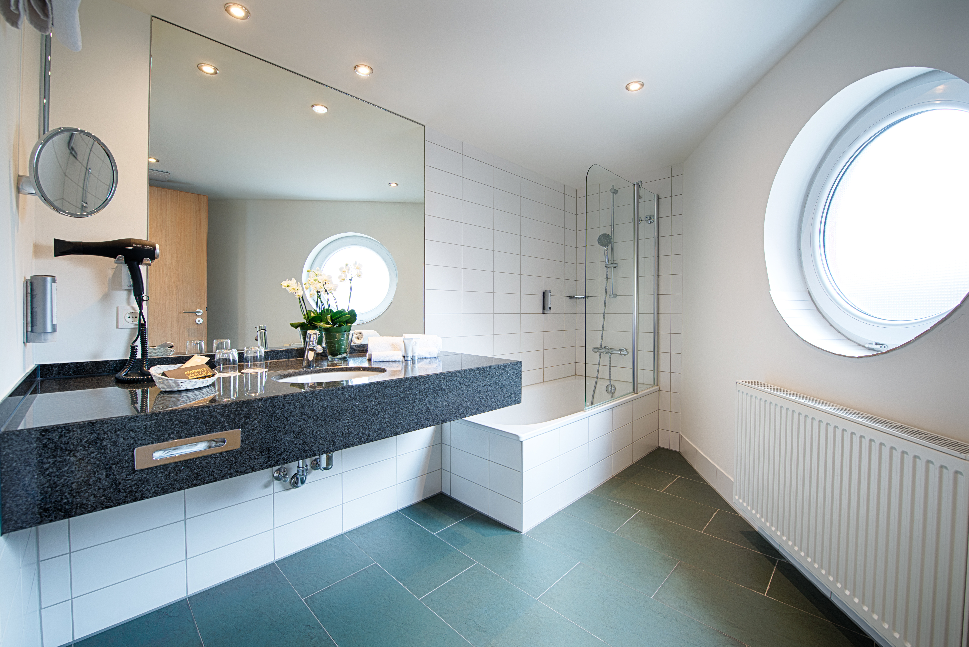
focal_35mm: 14
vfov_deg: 81.2
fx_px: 377
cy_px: 324
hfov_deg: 104.2
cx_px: 484
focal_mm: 14
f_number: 8
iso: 100
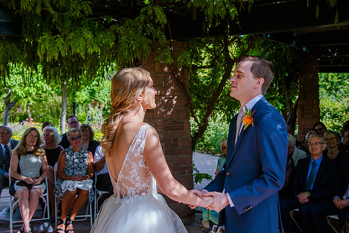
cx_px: 171
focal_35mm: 55
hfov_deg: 36.2
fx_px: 533
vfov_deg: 24.6
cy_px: 113
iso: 200
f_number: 6.3
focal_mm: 48
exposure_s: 1/200
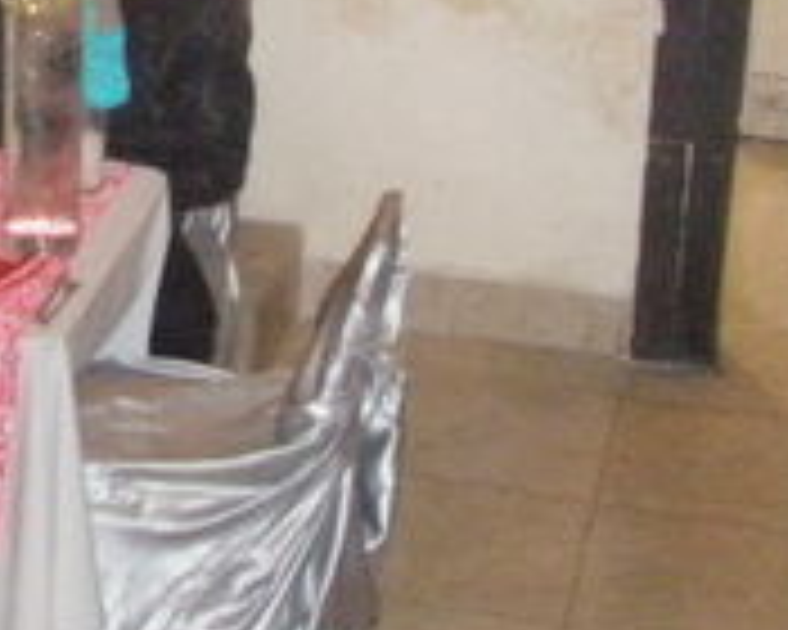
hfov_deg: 13.5
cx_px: -302
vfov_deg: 11.1
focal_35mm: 136
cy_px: -144
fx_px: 3172
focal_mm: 6.7
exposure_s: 1/30
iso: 800
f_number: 3.5
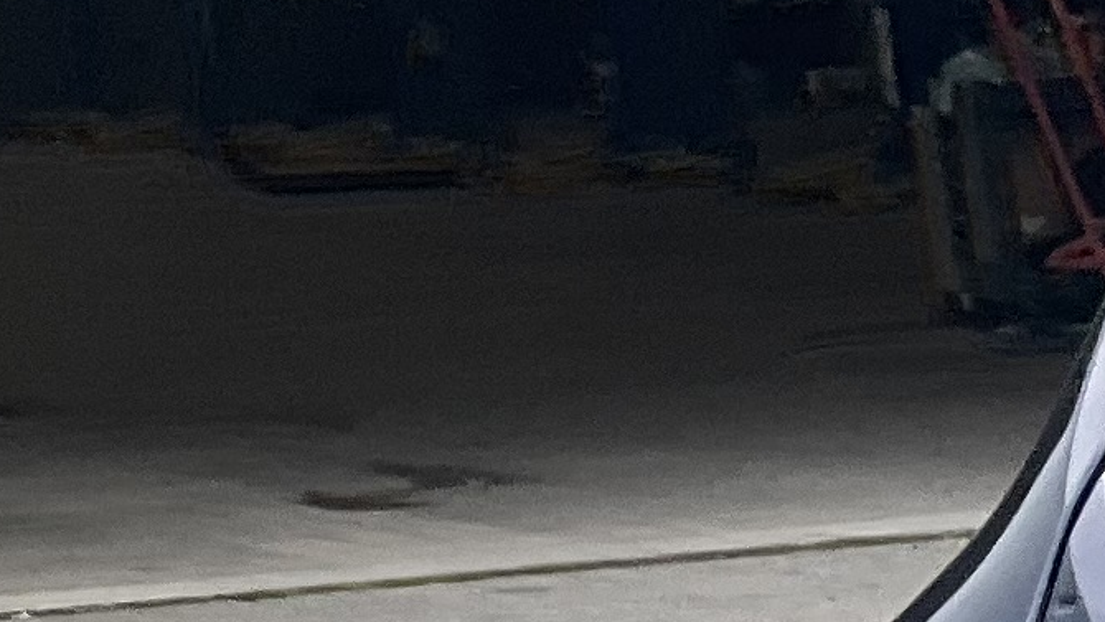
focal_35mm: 190
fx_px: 5567
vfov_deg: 6.1
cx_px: 2827
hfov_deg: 9.7
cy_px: 1467
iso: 25
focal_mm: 3
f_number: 1.8
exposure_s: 1/435
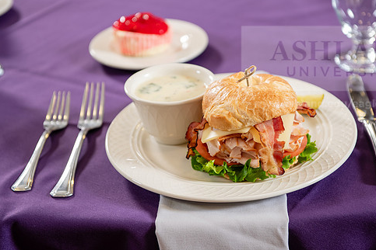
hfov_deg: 24.2
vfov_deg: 16.3
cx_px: 218
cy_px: 120
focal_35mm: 84
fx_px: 877
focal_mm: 70
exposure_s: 1/160
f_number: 4
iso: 400
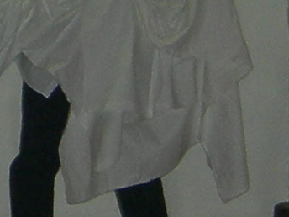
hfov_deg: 7.2
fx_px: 2263
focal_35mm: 271
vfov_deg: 5.4
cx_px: -181
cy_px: -114
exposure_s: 1/60.1
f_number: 2.7
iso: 160
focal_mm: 7.5
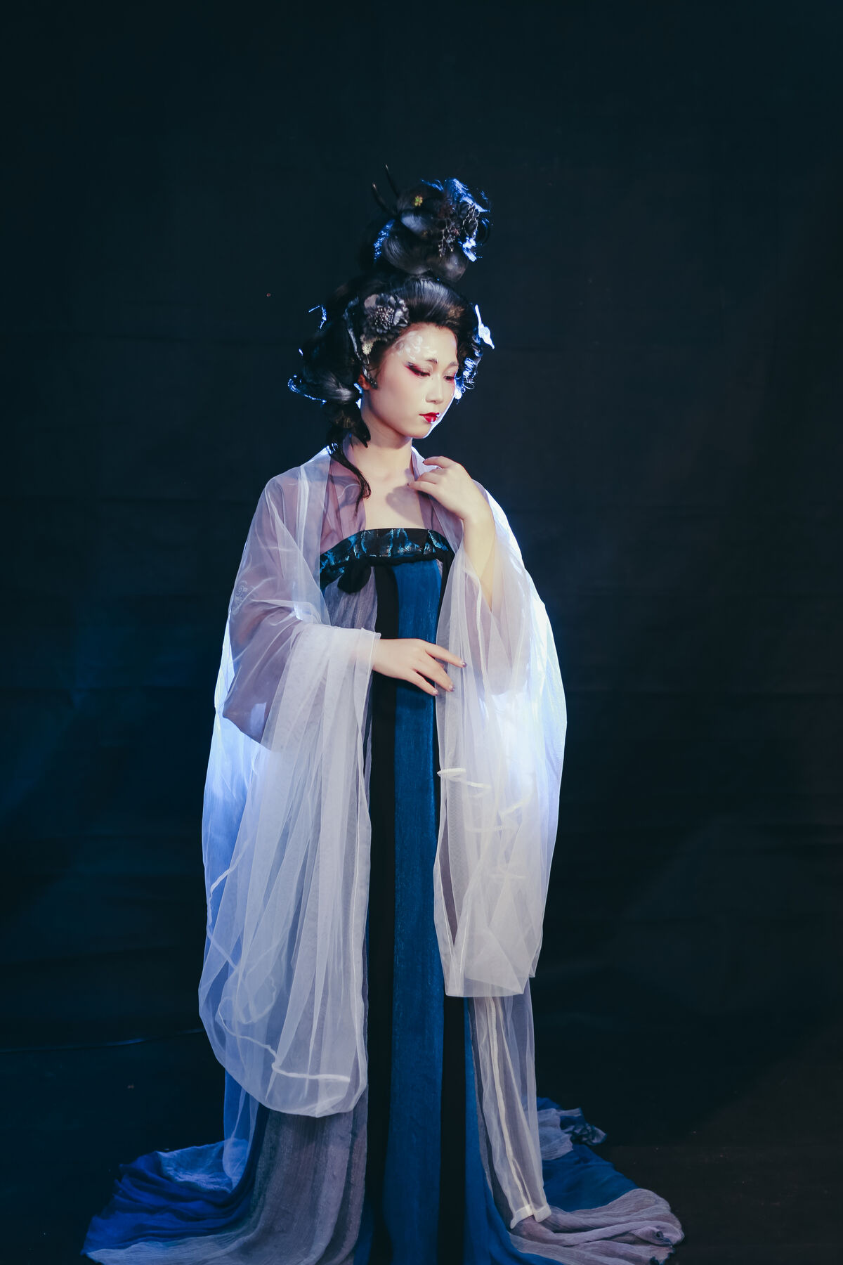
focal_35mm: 49
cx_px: 422
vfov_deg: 40.3
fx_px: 1721
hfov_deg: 27.5
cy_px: 632
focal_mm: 50
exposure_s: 1/100
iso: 320
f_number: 2
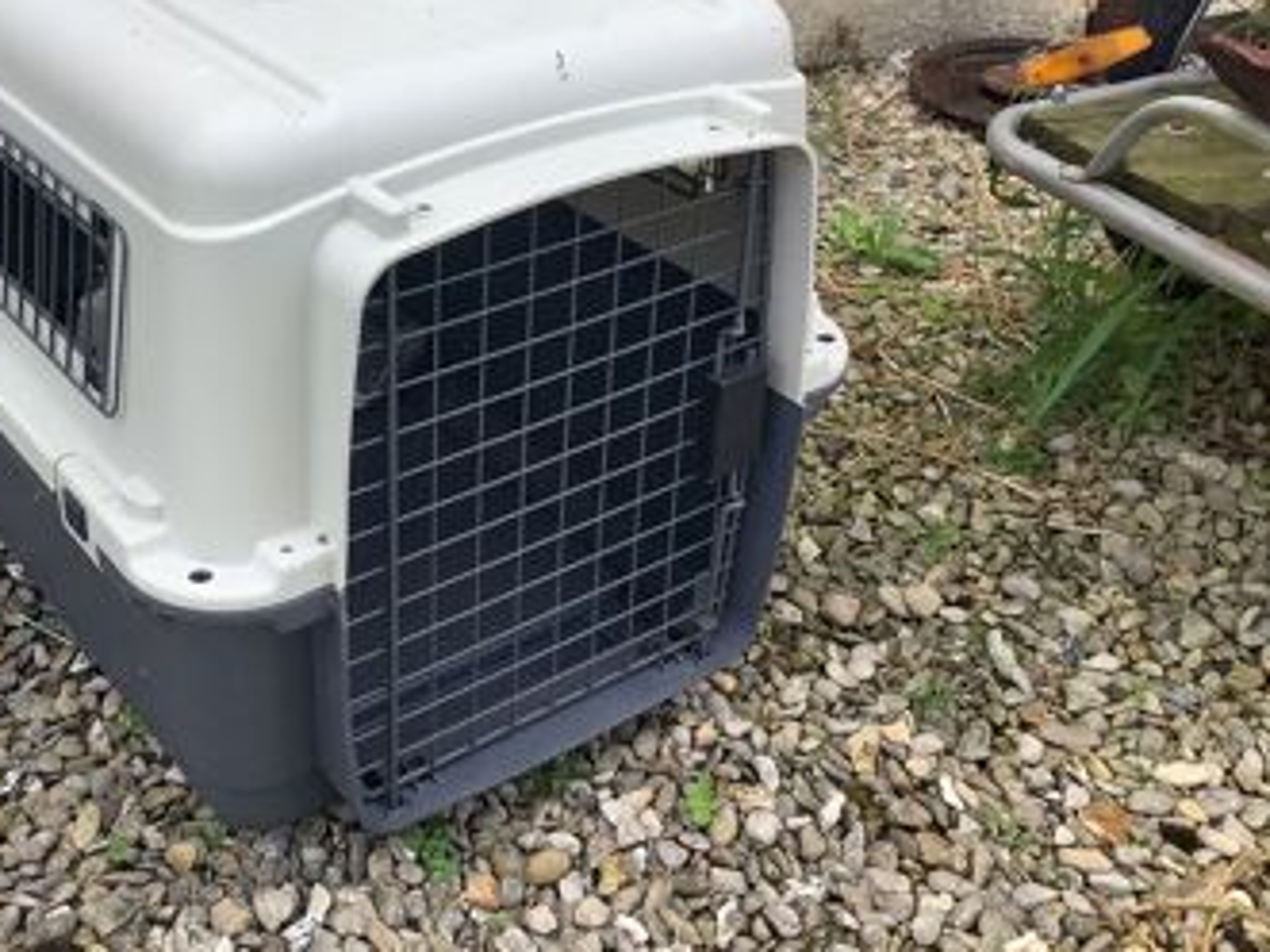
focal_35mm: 45
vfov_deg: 31.9
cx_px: 434
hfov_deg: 41.6
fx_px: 1650
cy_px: 311
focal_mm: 3.3
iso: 25
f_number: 2.4
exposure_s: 1/322
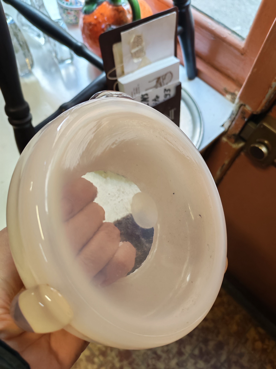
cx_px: 138
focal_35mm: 27
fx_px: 287
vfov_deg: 65.3
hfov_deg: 51.4
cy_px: 184
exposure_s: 1/100
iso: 640
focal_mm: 6.12
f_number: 1.9
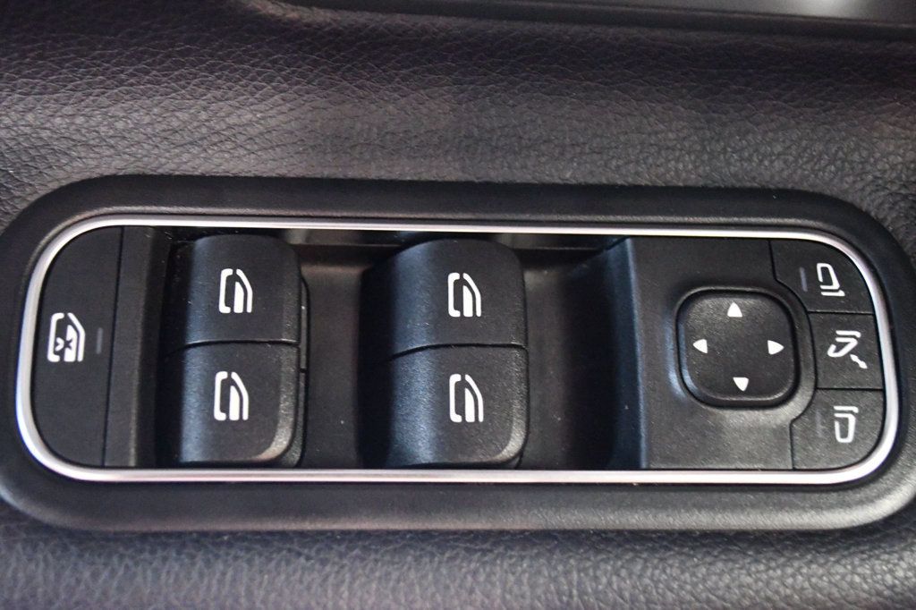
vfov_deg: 28.1
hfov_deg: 41.1
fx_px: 1221
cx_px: 458
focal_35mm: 48
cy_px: 305
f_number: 4.8
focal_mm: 32
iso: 12800
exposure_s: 1/40
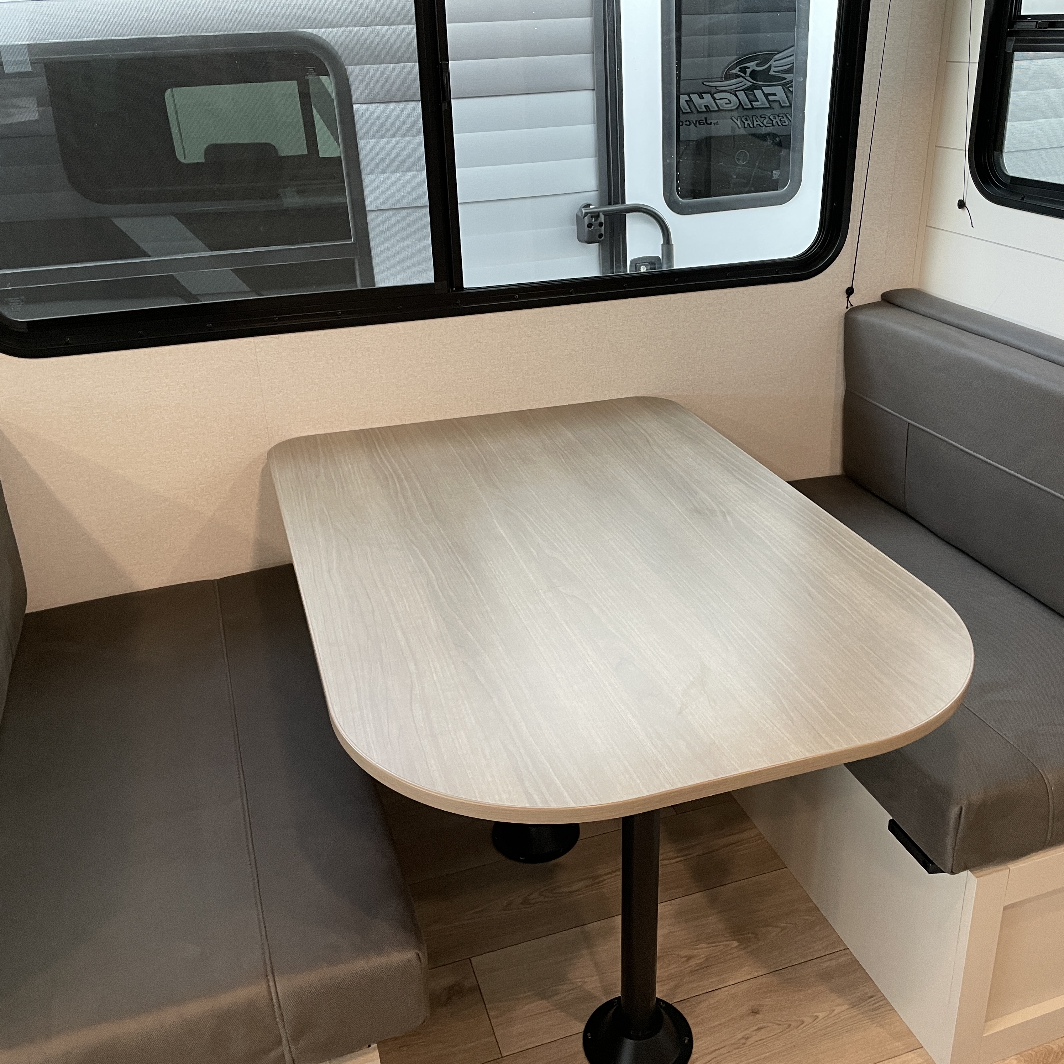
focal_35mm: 31
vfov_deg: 52.5
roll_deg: +3.0
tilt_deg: -24.4
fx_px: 1078
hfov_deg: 52.4
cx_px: 604
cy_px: 533
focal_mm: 4.2
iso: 200
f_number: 1.6
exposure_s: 1/60
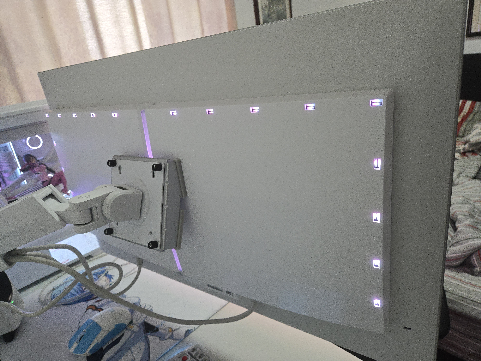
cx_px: 240
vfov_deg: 58.9
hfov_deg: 73.9
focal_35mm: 23
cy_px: 180
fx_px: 320
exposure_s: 1/100
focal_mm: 5.4
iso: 250
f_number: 1.8
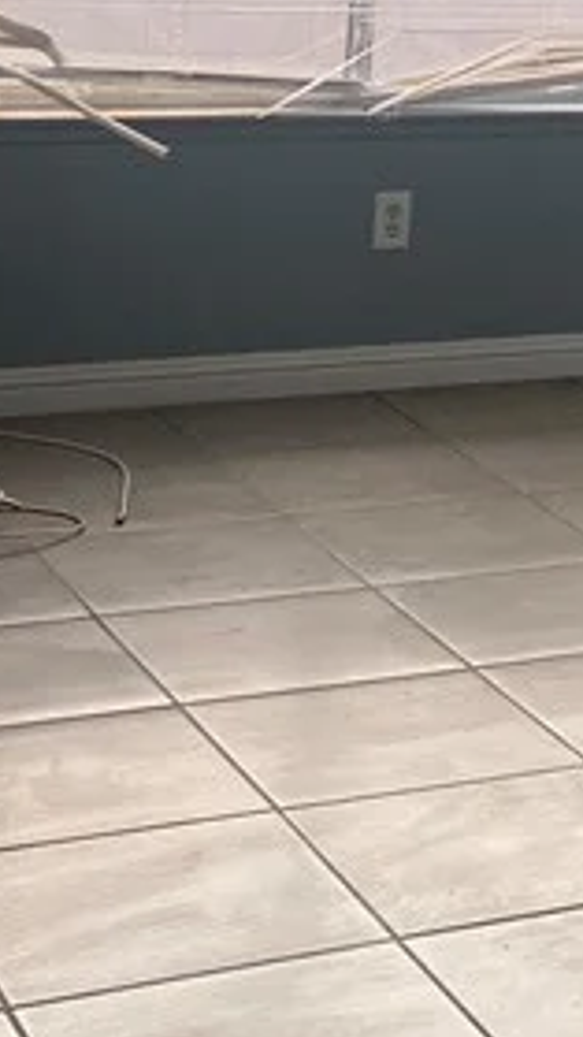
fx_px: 2857
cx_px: 1162
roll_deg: -5.0
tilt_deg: -1.8
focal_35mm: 104
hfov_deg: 10.7
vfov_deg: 19.7
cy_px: -100
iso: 32
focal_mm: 4.25
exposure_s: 1/170
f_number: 1.8
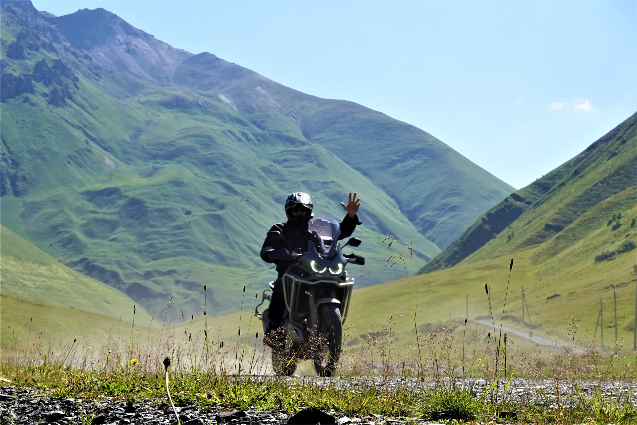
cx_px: 318
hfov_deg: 28.1
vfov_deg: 18.9
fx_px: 1274
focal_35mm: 72
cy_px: 212
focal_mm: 26.37
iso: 100
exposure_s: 1/500
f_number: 5.6
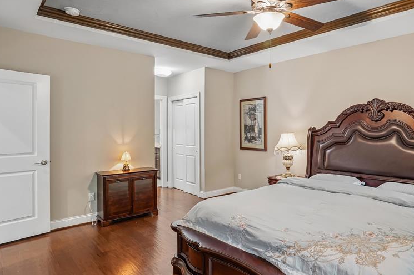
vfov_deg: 57.2
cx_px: 269
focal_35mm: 22
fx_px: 253
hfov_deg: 76.6
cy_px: 136
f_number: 8
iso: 400
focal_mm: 16
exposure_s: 1/3.33
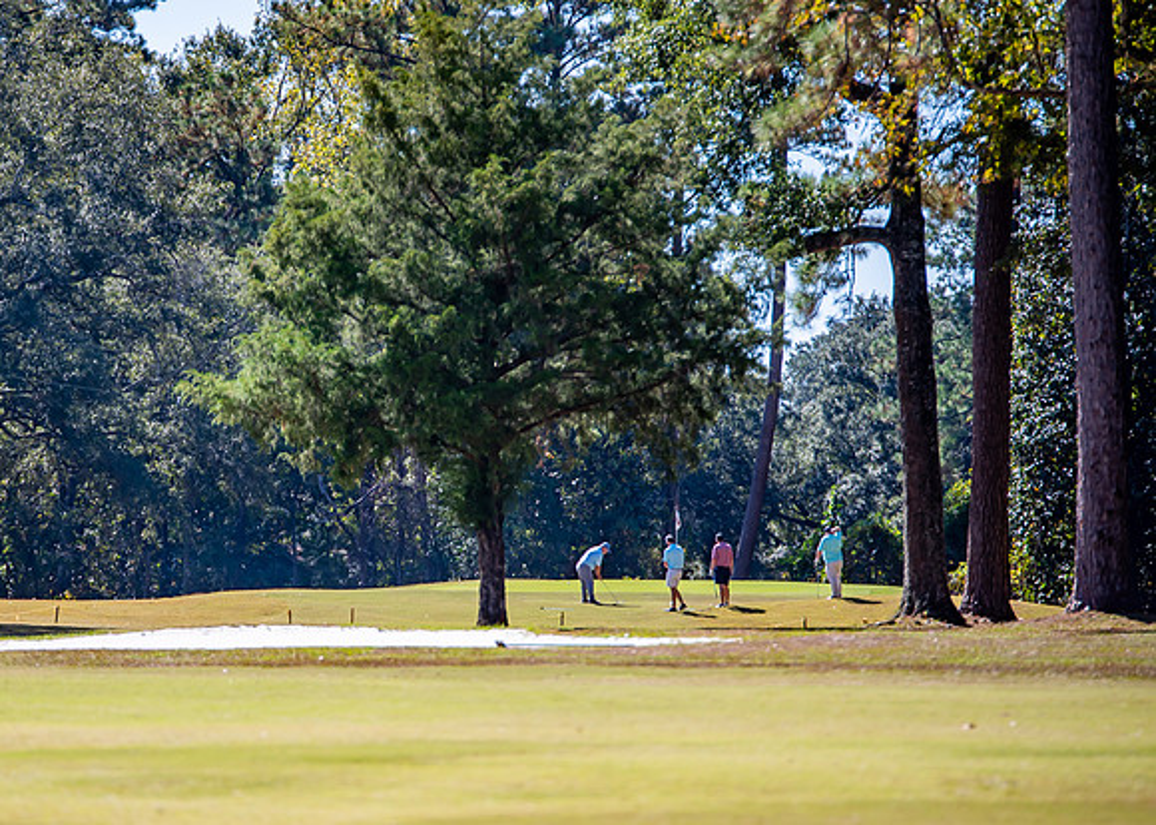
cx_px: 308
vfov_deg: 5.2
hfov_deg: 7.3
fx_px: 9093
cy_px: 499
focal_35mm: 277
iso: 100
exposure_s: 1/1250
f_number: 2.8
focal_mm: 190
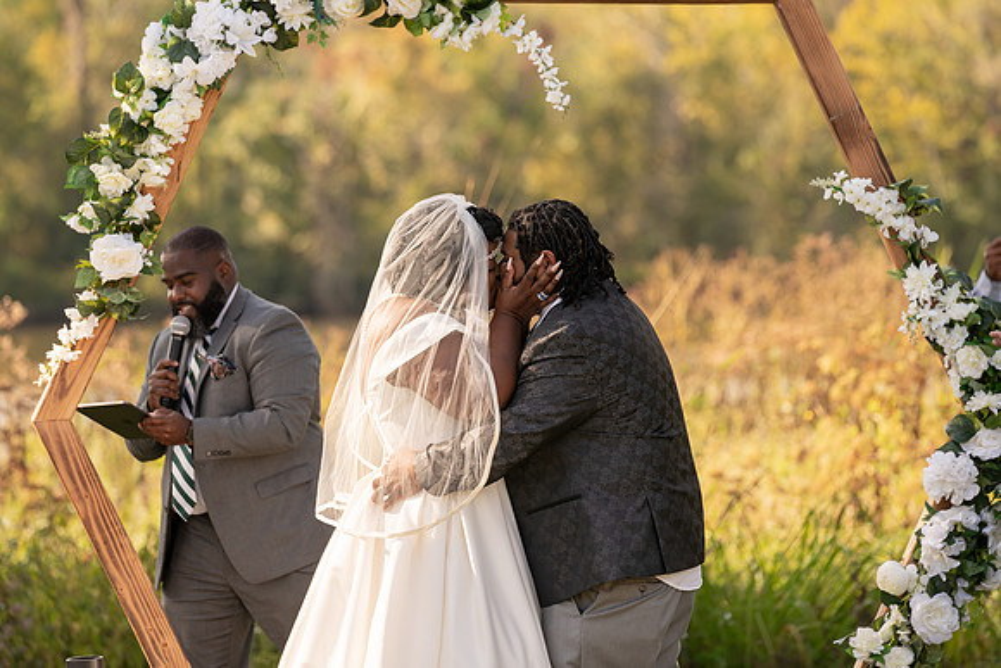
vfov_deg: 7.4
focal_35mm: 186
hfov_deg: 11.0
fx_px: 5185
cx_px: 497
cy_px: 334
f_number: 4
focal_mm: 184
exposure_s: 1/500
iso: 100
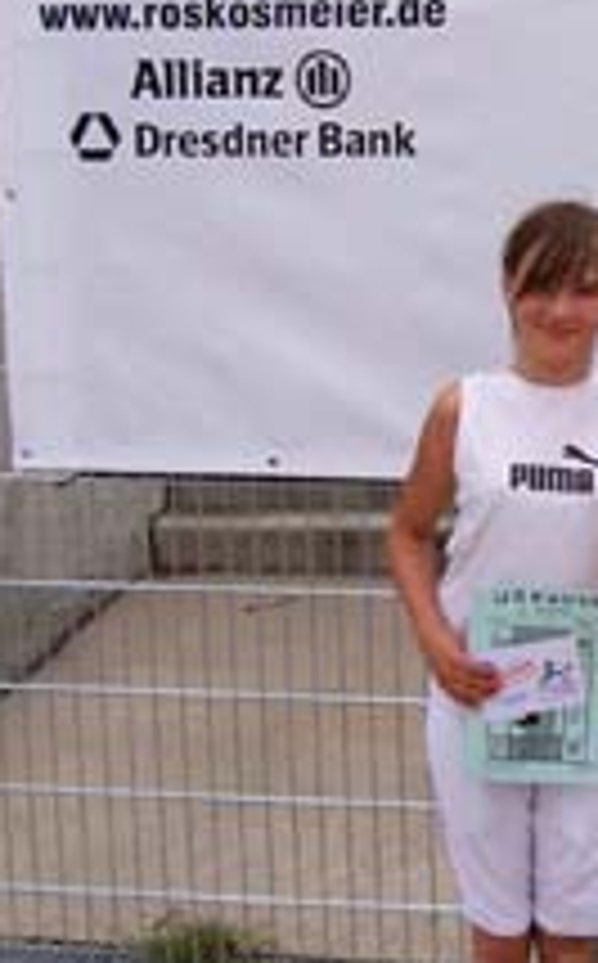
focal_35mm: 76
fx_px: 1990
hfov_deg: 15.9
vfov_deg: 27.0
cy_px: 333
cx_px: 854
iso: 80
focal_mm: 5.6
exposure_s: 1/387
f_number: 5.1
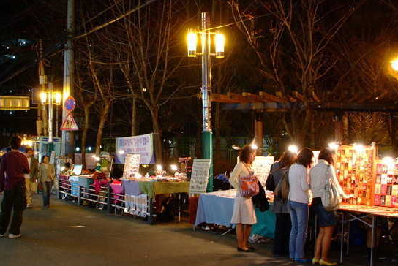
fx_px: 598
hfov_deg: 36.8
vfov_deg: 25.1
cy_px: 153
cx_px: 218
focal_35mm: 54
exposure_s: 1/30
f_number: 3.5
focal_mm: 28
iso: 800
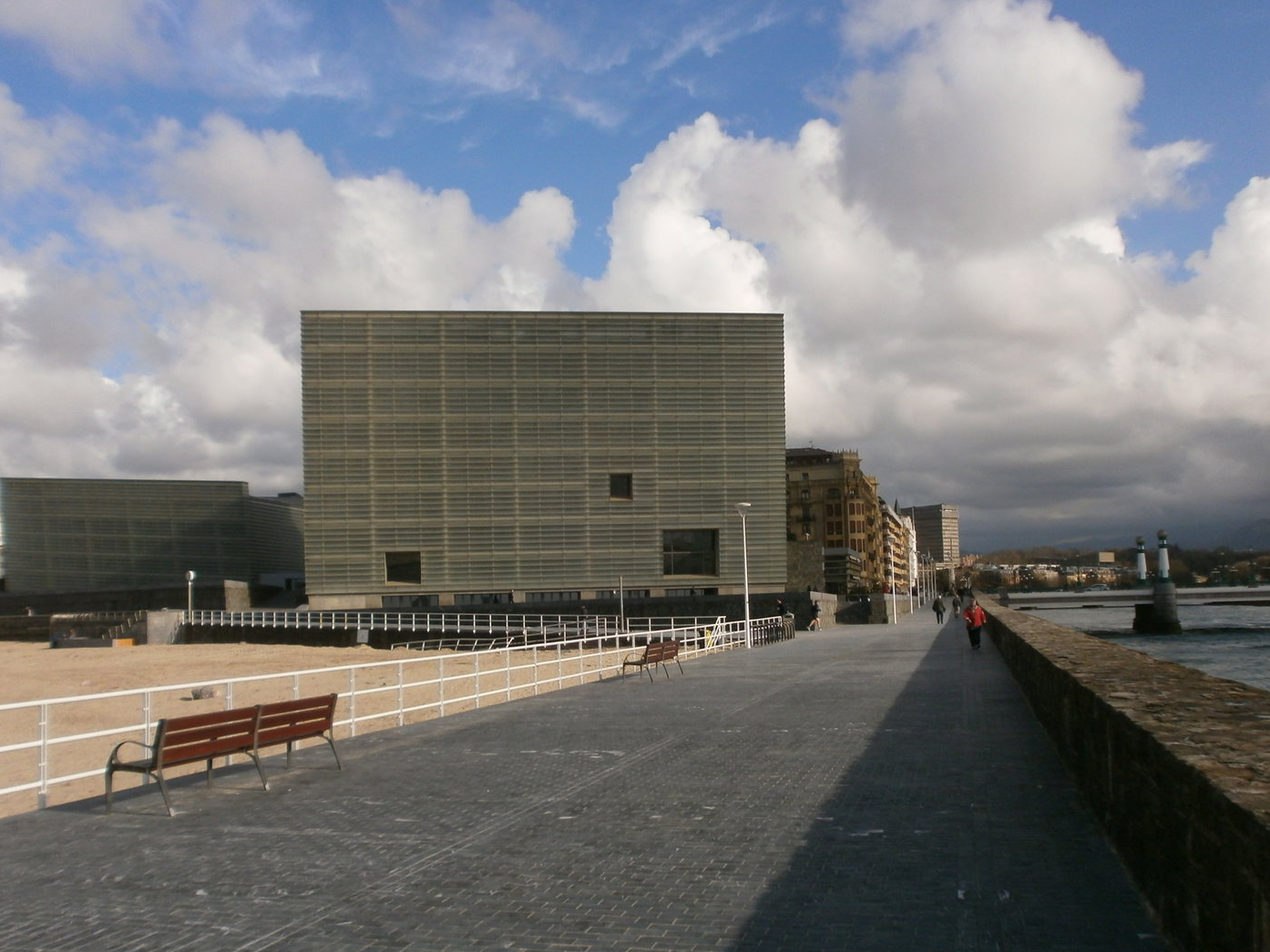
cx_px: 611
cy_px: 524
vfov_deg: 45.4
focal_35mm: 31
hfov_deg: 58.3
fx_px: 1137
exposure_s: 1/200
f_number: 10
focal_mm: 4.8
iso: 100
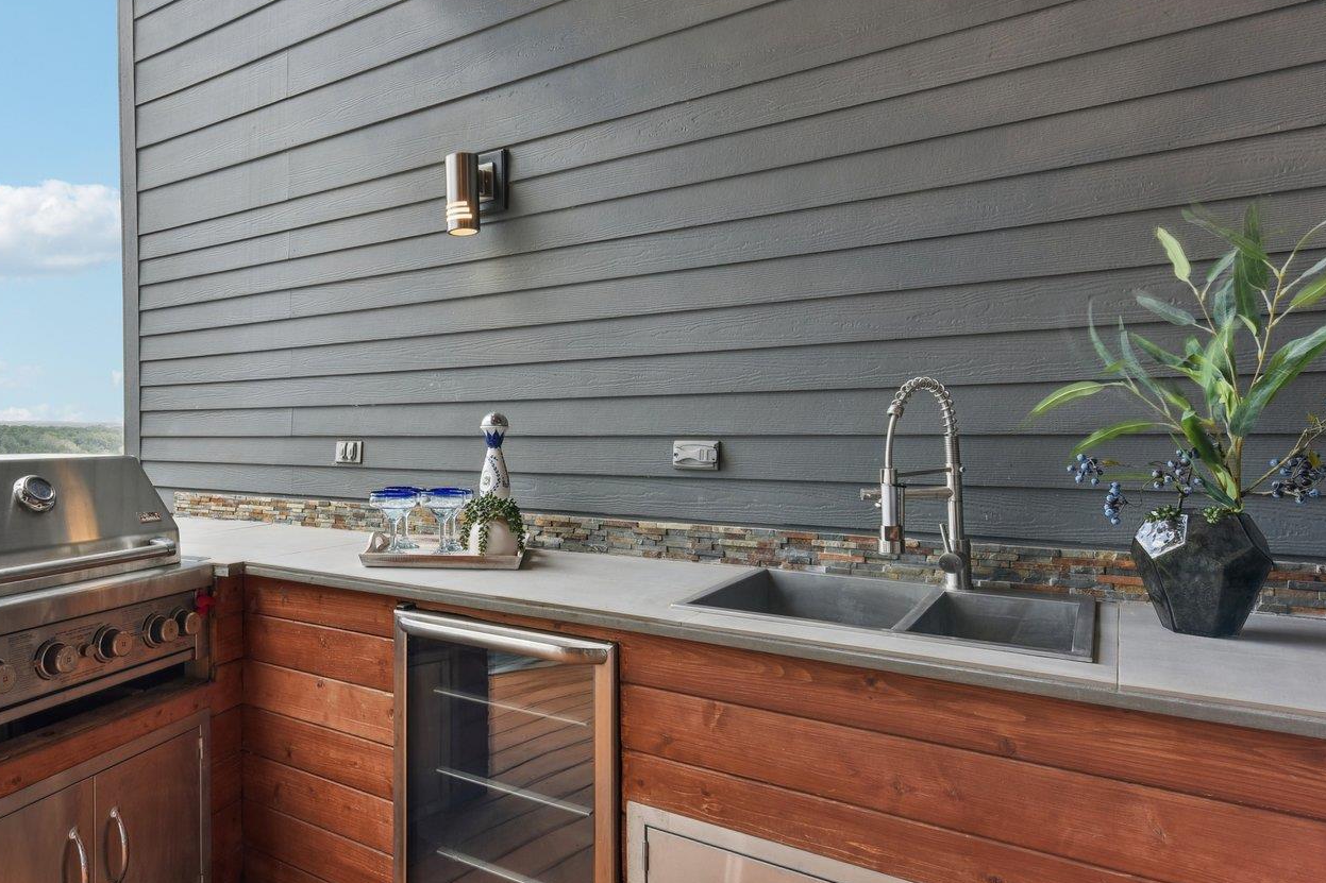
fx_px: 847
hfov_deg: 72.7
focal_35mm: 23
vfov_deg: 55.1
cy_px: 438
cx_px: 395
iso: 100
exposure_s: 1/50
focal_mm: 14
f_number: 8
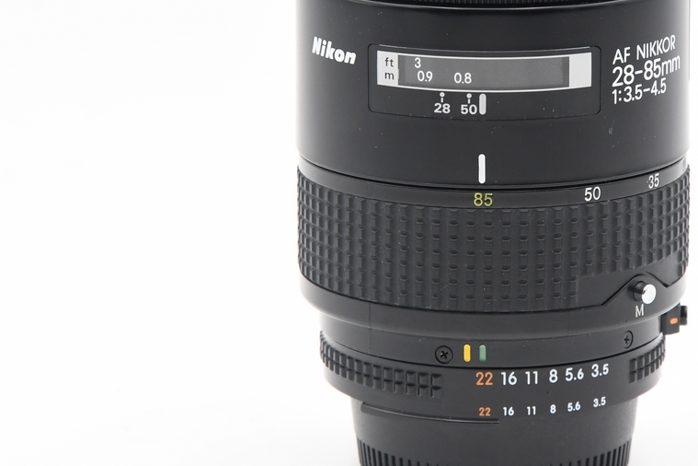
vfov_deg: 5.8
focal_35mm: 237
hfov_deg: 8.7
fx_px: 4595
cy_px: 139
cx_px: 492
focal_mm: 80
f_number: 8
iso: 800
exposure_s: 1/100
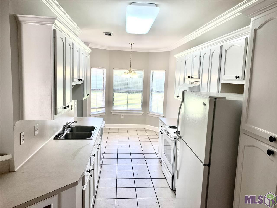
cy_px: 104
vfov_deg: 53.1
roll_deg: -3.1
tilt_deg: -7.5
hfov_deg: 67.3
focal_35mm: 26
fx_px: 208
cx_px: 138
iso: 40
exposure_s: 1/120
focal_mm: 4.25
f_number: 1.8
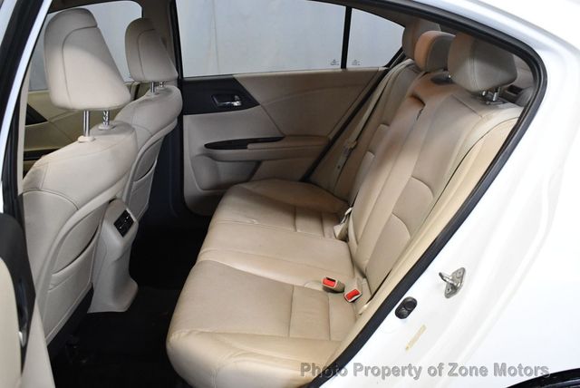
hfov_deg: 53.1
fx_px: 581
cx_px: 290
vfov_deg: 36.9
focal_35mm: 36
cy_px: 194
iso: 2800
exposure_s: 1/125
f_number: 3.5
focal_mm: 18
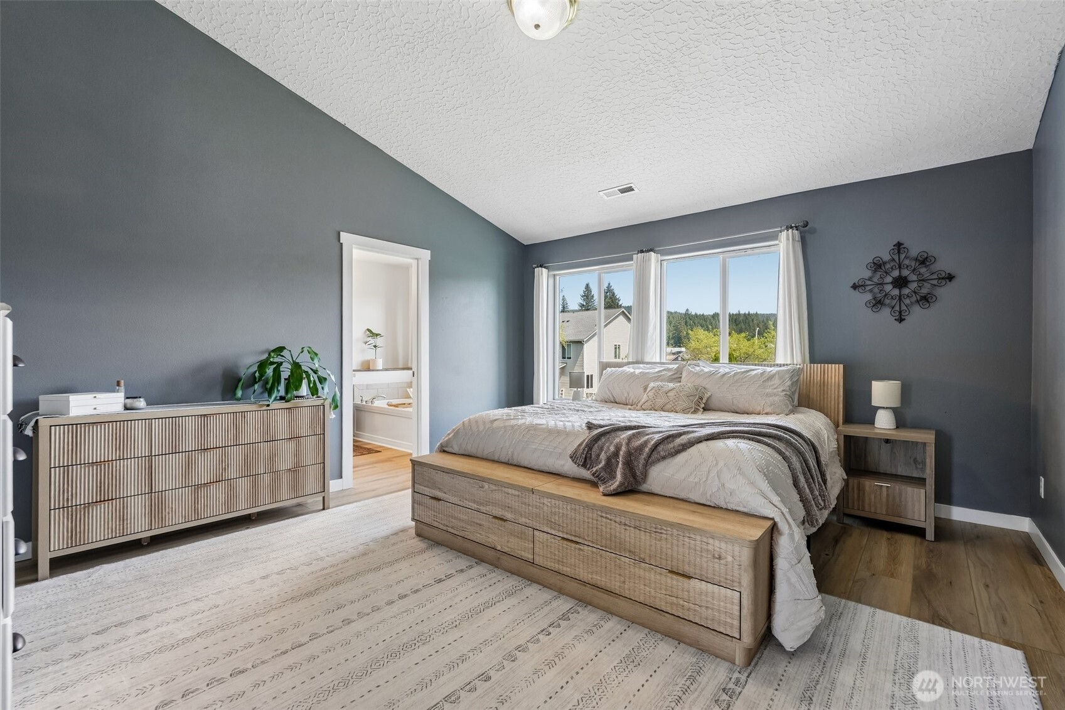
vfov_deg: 73.7
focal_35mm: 16
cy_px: 355
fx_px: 473
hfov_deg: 96.7
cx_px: 532
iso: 400
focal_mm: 16
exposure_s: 1/20
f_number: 8
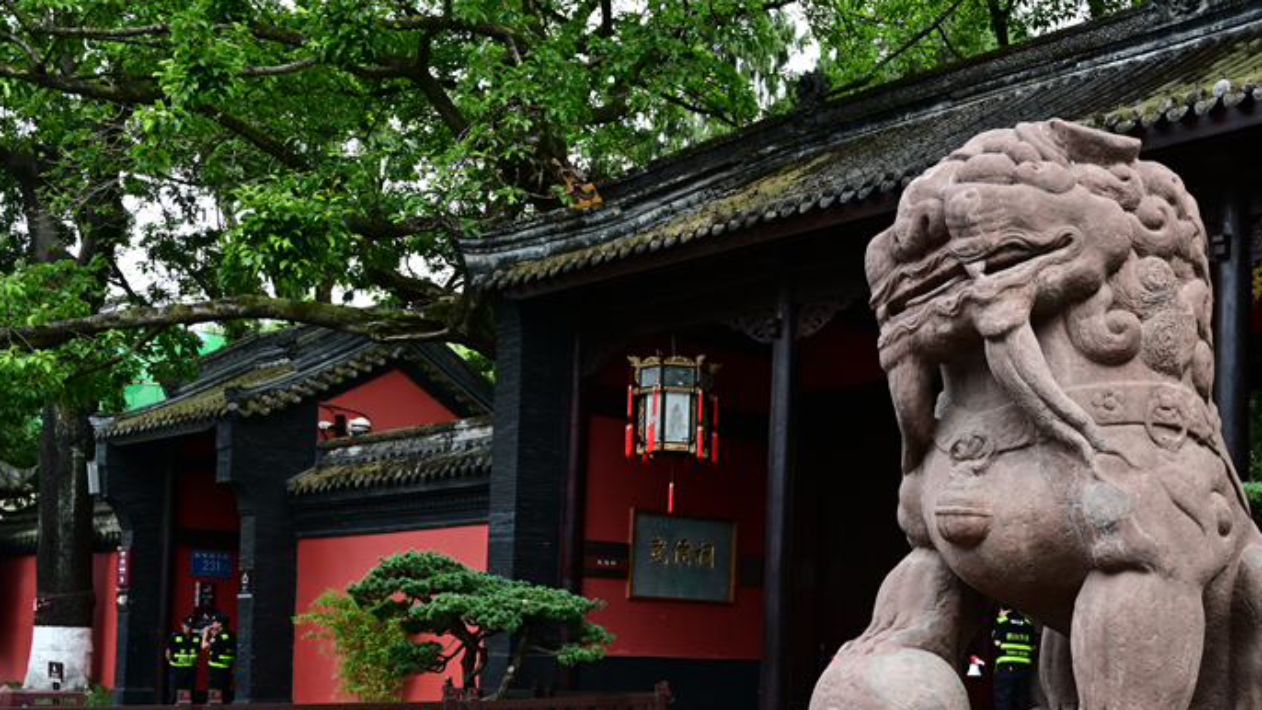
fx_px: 1472
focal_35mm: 44
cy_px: 598
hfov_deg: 44.0
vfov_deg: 26.5
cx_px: 1023
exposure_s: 1/30
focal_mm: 24
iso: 100
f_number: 8
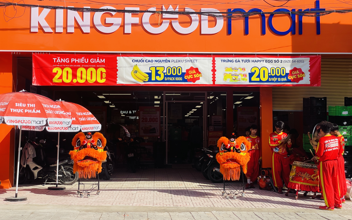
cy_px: 103
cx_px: 178
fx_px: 537
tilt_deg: +3.7
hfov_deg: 36.3
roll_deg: +0.6
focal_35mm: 56
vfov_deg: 23.1
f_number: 2
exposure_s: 1/1597
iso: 25
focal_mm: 6
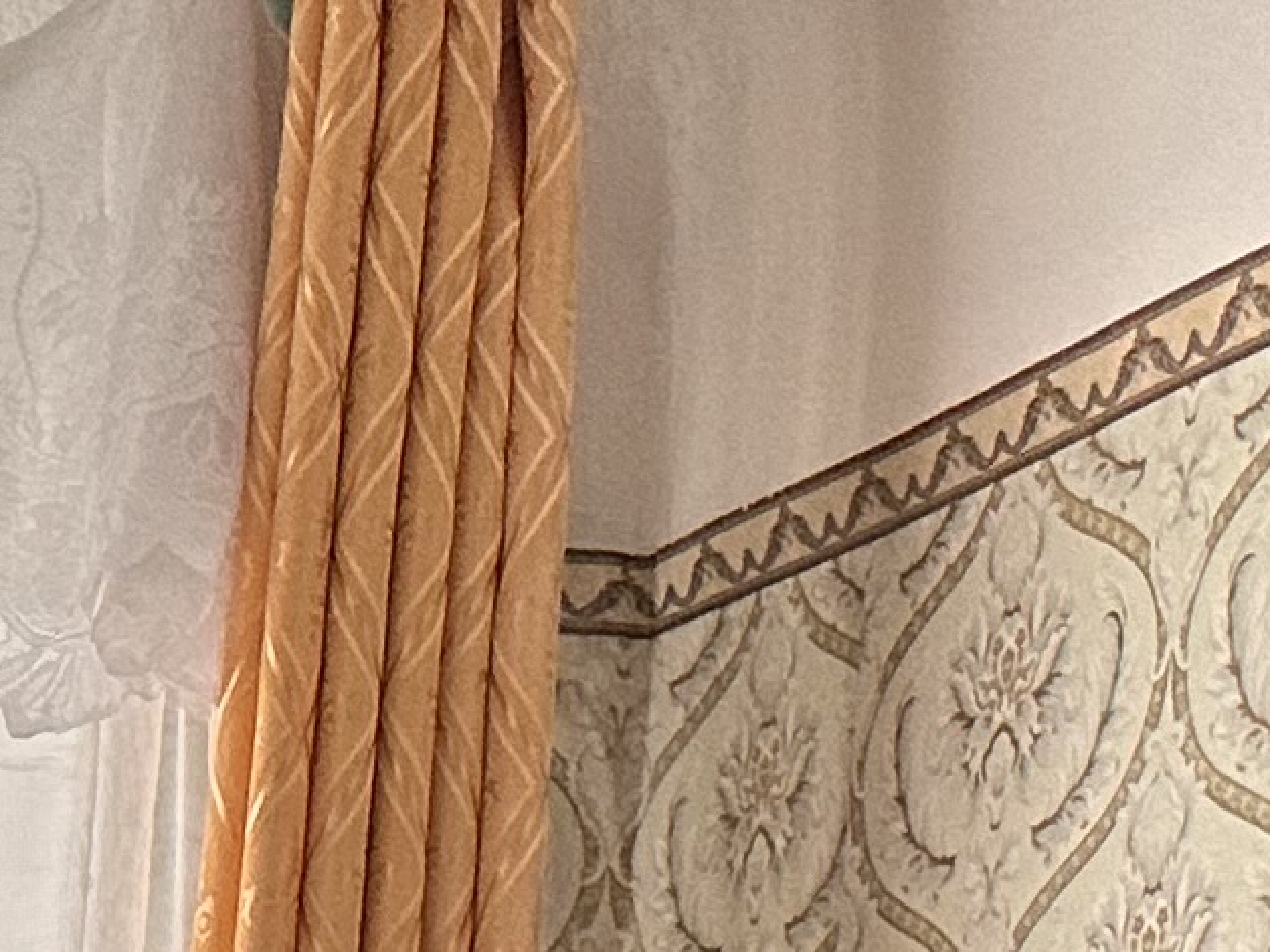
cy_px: 3024
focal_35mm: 154
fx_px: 5650
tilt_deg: -10.8
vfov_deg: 8.0
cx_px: -904
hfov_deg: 12.0
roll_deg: -2.1
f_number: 1.78
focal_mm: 6.86
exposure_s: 1/100
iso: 160
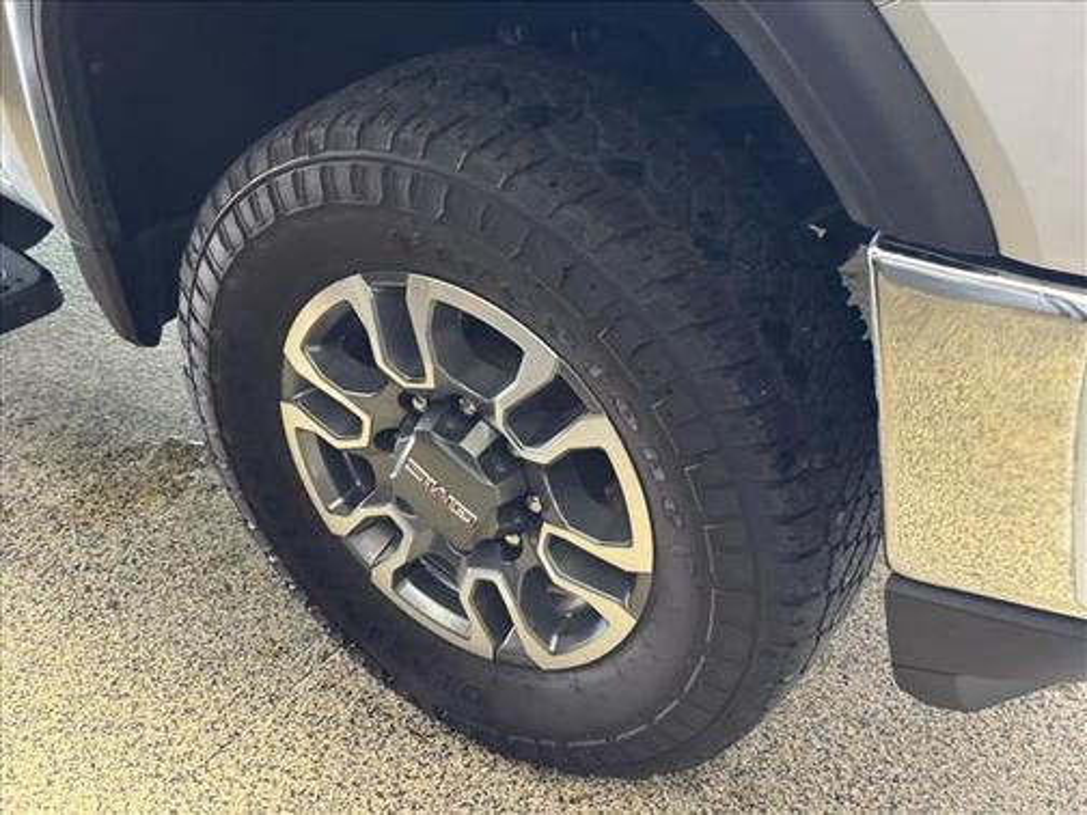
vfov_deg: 30.3
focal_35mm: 48
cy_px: 408
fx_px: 1507
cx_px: 544
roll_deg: -1.3
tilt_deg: -34.1
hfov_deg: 39.7
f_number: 1.78
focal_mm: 6.76
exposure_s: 1/40
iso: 400
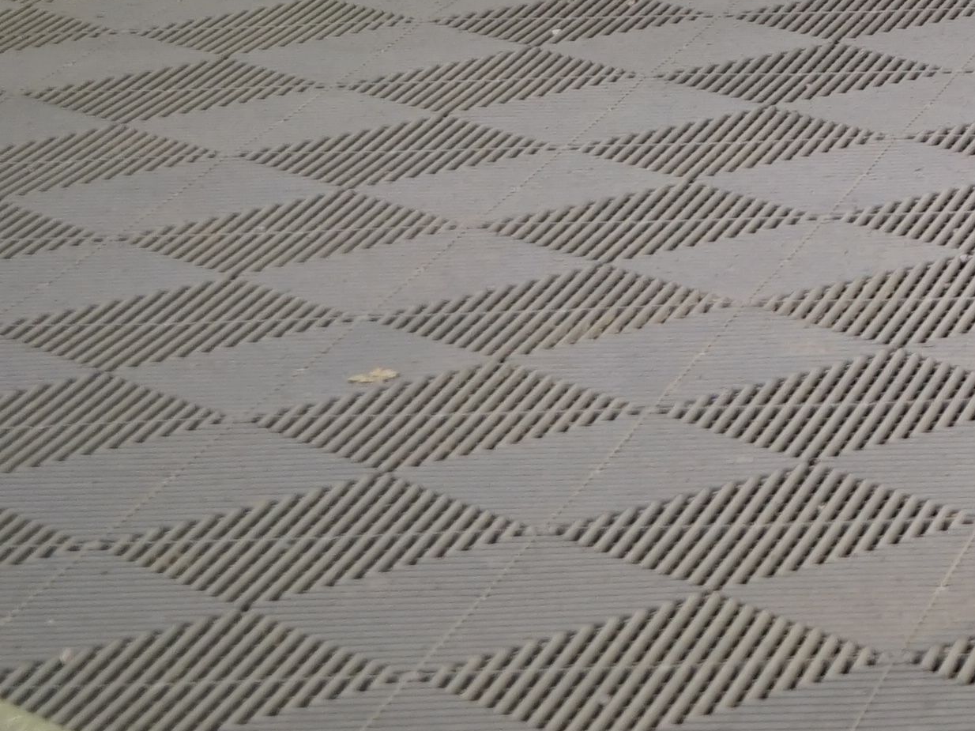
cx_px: 2282
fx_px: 4872
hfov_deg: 10.1
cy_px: -755
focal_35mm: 173
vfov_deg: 8.2
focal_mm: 37
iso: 640
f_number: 6.3
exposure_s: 1/30
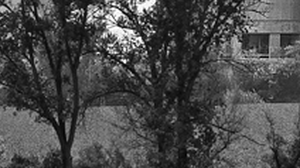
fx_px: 10614
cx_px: 732
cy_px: -185
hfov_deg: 1.6
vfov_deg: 0.9
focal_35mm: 1335
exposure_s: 1/1250
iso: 400
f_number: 8
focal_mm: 150
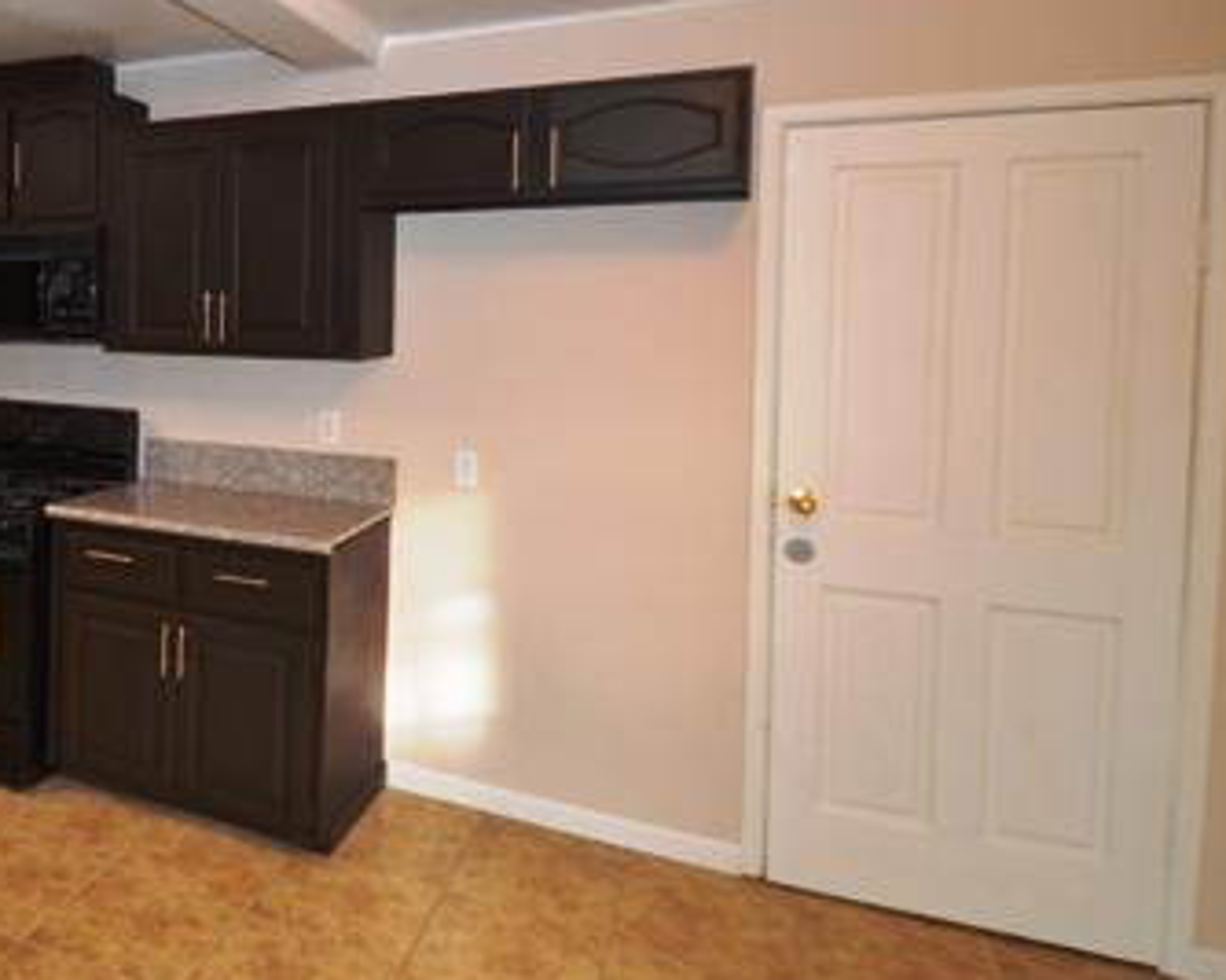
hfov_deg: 54.7
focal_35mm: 27
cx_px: 95
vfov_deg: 52.3
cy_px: 338
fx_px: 979
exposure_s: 1/60
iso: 400
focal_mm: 10
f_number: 4
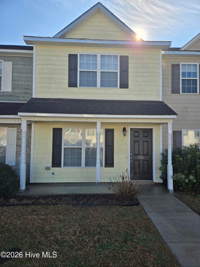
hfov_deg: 58.9
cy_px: 134
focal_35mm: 23
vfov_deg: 73.9
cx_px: 100
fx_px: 177
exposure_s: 1/2327
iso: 25
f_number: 1.8
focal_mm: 5.4
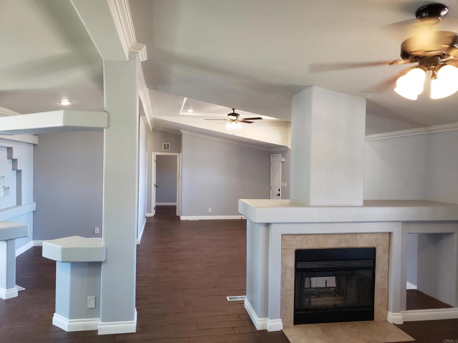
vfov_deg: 53.1
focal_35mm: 26
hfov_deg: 67.3
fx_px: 344
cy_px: 172
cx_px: 229
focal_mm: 4.3
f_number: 2.4
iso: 320
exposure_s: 1/60
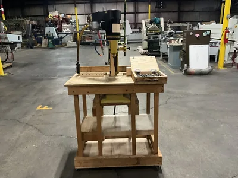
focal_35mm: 29
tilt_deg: -19.1
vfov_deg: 48.2
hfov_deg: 61.7
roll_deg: +0.9
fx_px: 199
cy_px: 89
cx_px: 119
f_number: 1.8
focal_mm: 3
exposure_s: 1/40
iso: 320
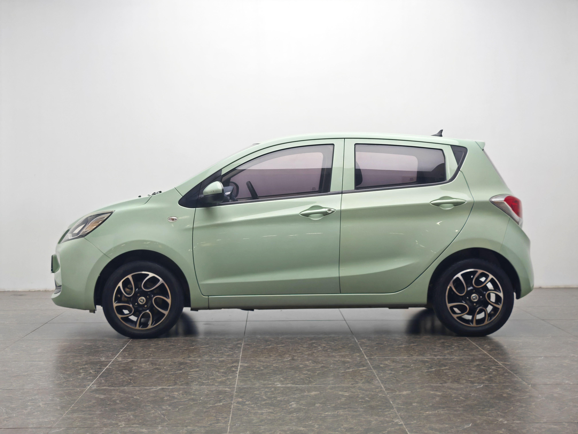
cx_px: 289
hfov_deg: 33.8
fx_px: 952
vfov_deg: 25.7
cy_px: 217
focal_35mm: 57
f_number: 1.6
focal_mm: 7.62
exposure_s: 1/100
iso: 50
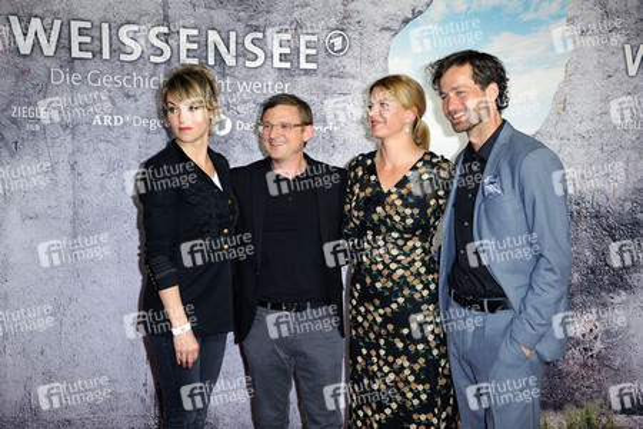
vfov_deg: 26.0
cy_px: 214
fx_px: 929
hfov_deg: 38.2
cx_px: 322
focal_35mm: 52
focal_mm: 52
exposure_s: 1/160
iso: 640
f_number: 5.6
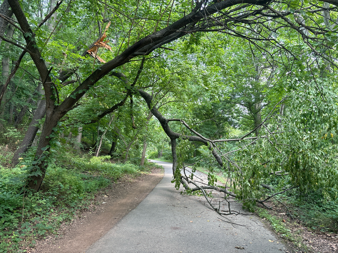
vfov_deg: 53.1
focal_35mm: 26
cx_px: 169
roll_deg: -0.3
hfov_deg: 67.3
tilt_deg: +5.4
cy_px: 126
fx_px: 254
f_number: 1.6
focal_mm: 5.96
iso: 80
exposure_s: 1/121
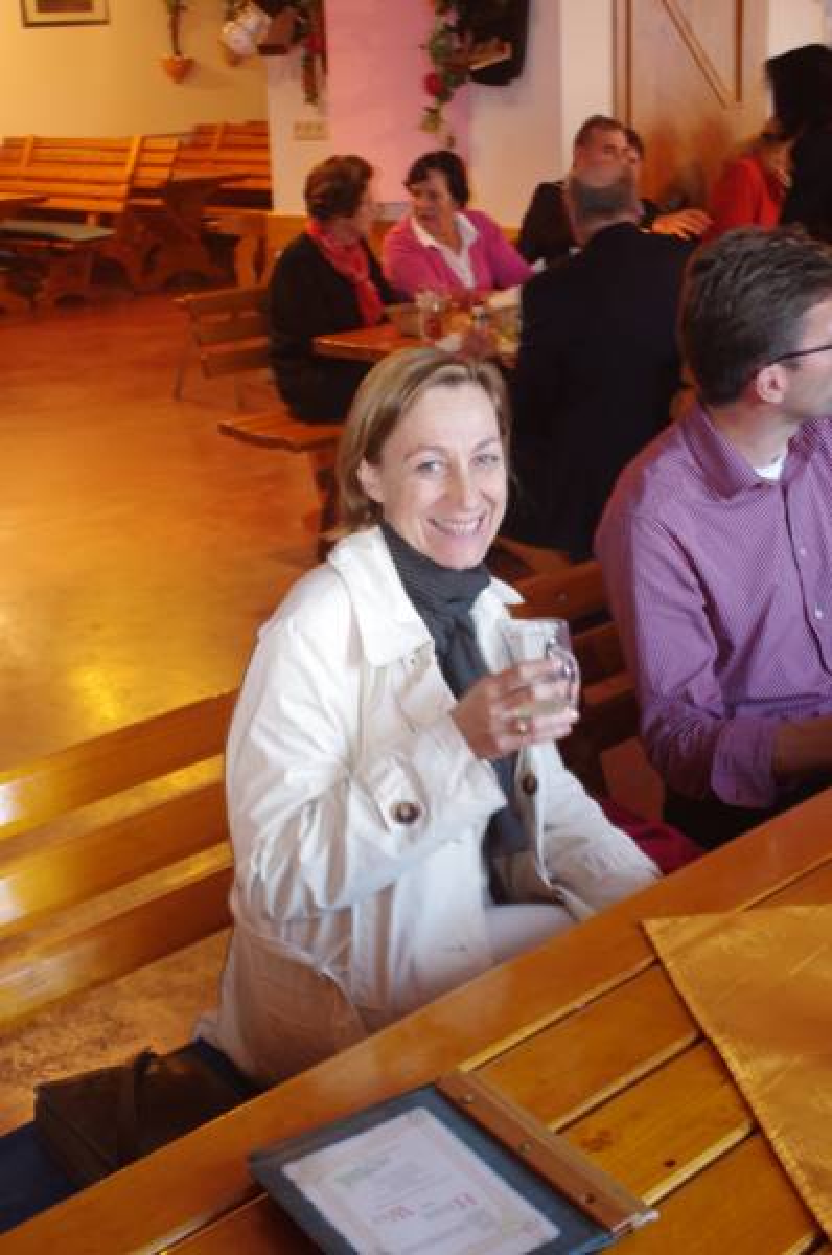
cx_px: 416
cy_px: 628
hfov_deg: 23.7
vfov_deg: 35.1
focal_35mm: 57
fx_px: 1983
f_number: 5
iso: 1600
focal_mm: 38
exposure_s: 1/13
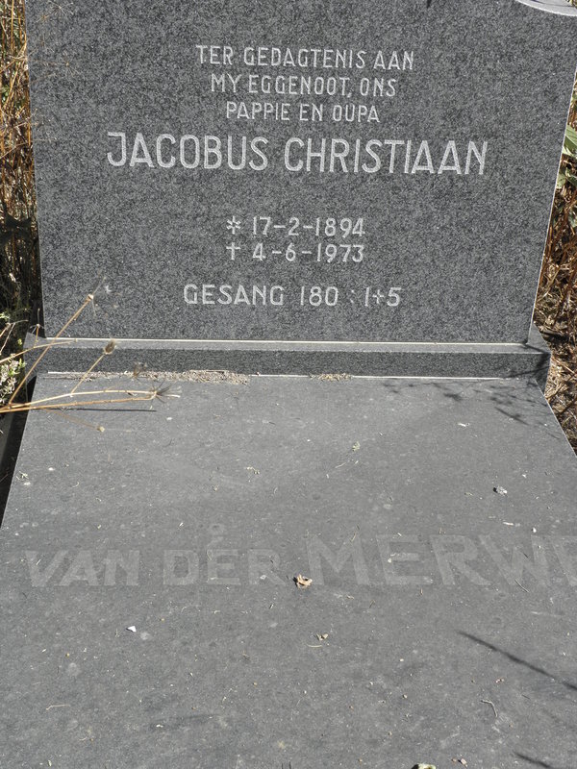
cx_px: 288
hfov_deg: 29.7
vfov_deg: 38.9
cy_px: 384
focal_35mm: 49
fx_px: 1089
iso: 64
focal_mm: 8.87
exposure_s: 1/160
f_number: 5.6
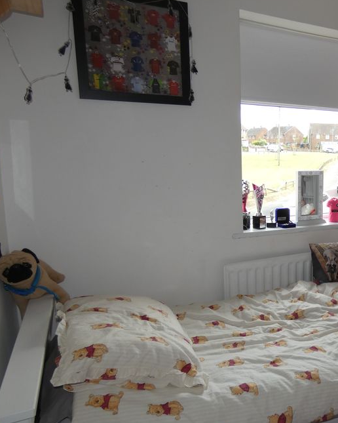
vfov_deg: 57.2
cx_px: 329
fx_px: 388
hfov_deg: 41.6
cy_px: 221
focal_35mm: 31
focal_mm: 3.6
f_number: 2.8
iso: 80
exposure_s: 1/125
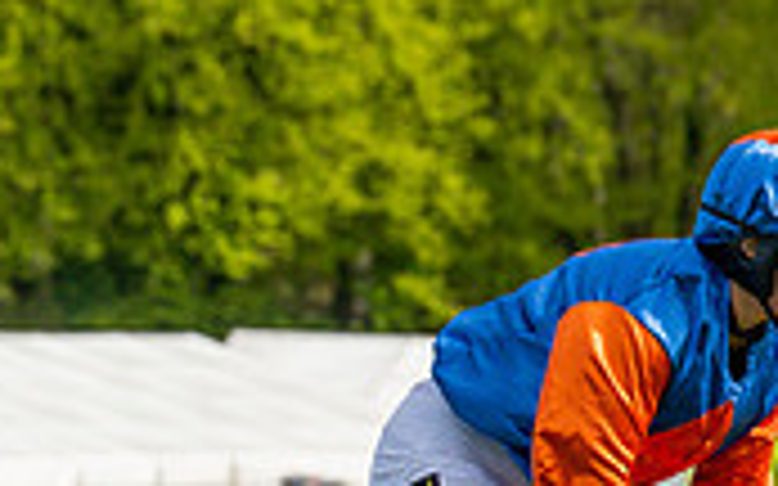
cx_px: 333
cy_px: 975
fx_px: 9602
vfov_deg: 2.9
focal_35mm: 453
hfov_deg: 4.6
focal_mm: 82
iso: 200
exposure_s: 1/2000
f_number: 4
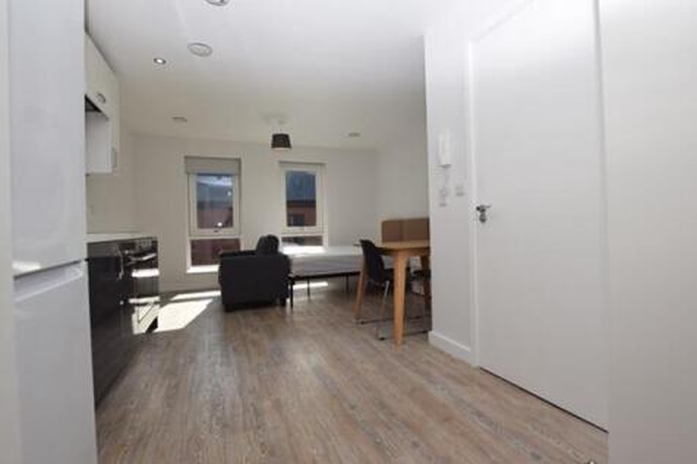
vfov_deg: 77.3
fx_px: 290
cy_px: 232
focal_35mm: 15
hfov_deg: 100.4
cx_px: 348
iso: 100
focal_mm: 10
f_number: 6.3
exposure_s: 1/160
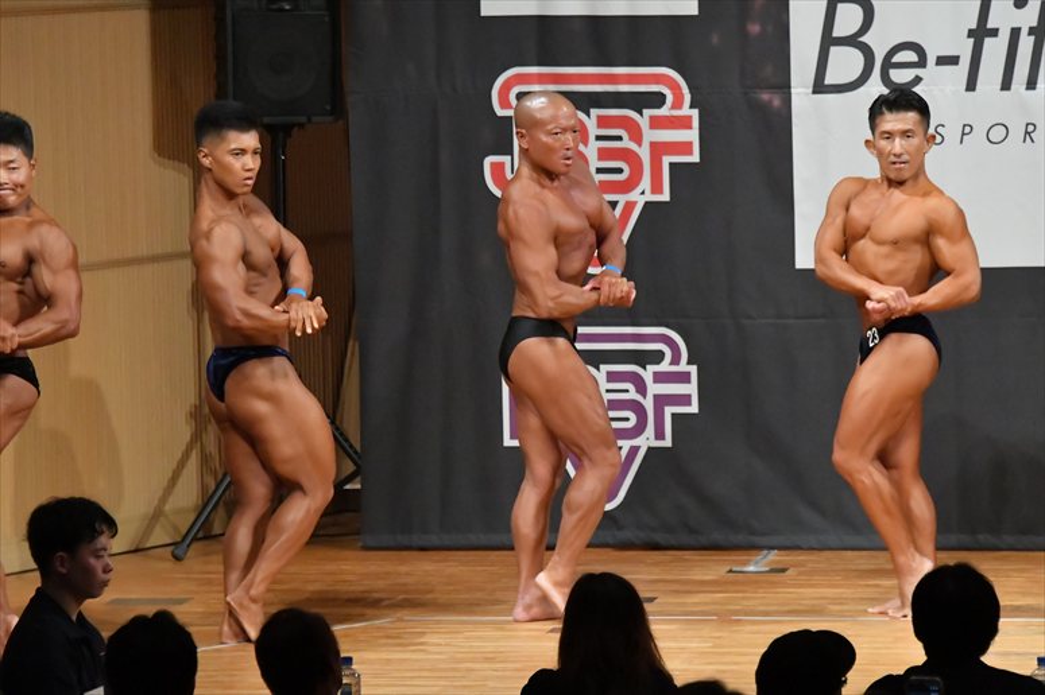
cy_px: 348
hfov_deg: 7.6
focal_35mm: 270
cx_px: 522
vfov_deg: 5.1
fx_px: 7834
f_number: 5.6
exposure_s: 1/400
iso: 10000
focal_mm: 180
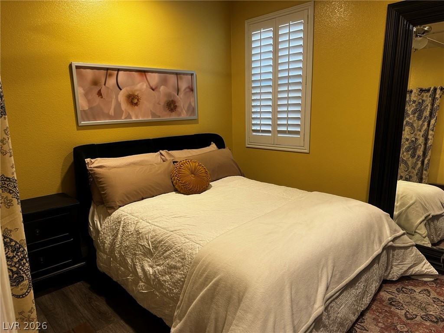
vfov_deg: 56.8
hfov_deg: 71.6
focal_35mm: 24
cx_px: 222
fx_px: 308
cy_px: 166
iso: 160
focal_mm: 6.86
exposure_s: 1/60
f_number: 1.78
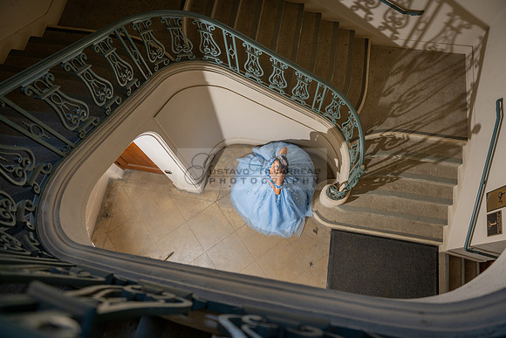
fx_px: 337
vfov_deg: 53.2
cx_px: 253
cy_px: 169
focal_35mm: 24
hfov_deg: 73.7
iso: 200
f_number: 2.8
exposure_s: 1/200
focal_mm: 24
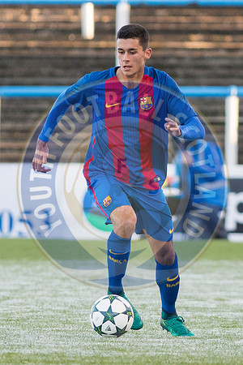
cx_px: 122
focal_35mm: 450
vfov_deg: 4.6
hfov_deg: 3.1
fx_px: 4556
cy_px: 182
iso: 800
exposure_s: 1/1000
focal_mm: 300
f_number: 4
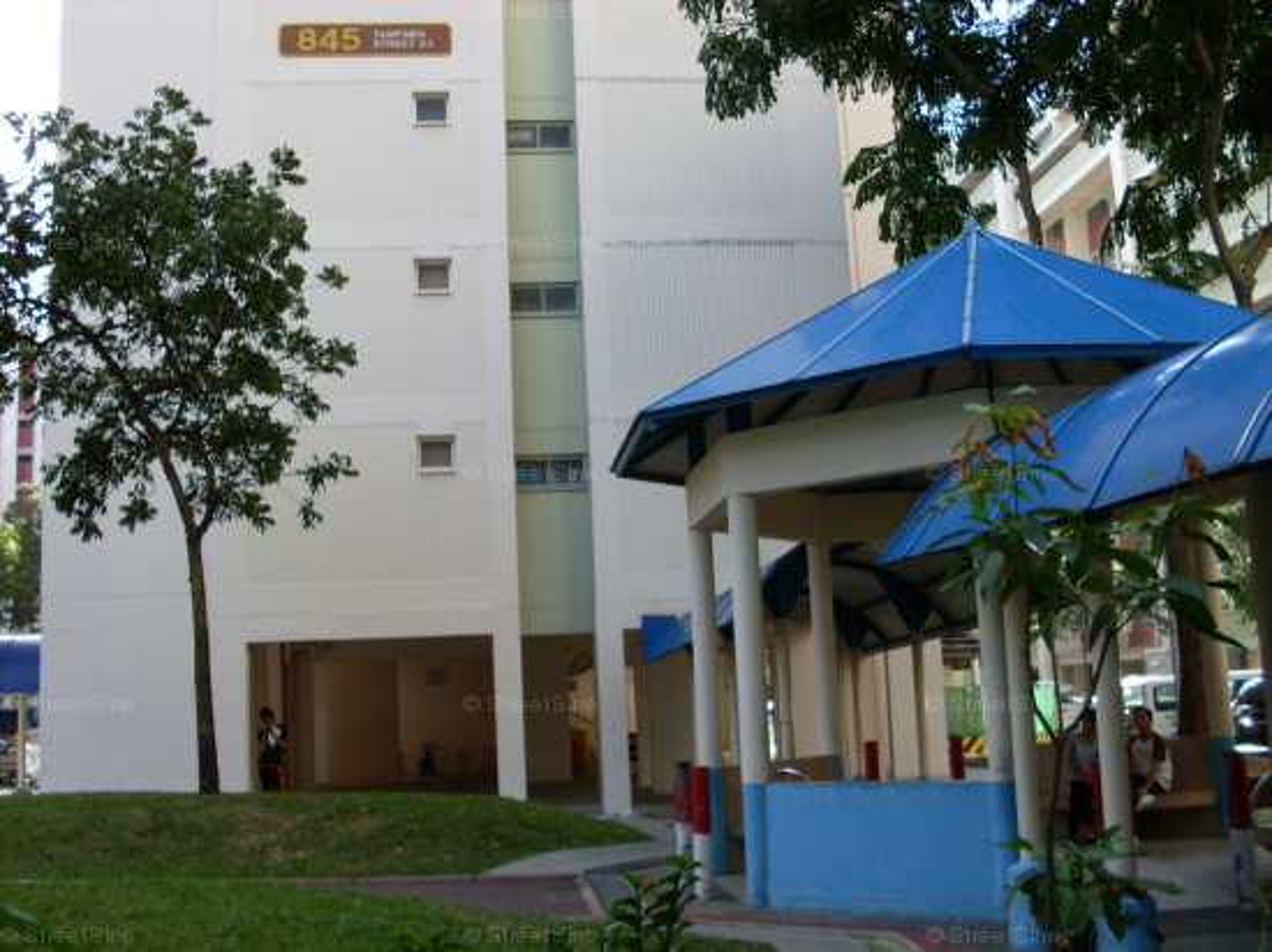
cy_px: 476
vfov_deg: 37.7
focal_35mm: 38
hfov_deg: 49.0
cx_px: 636
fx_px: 1396
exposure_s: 1/350
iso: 80
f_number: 2.8
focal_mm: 6.3
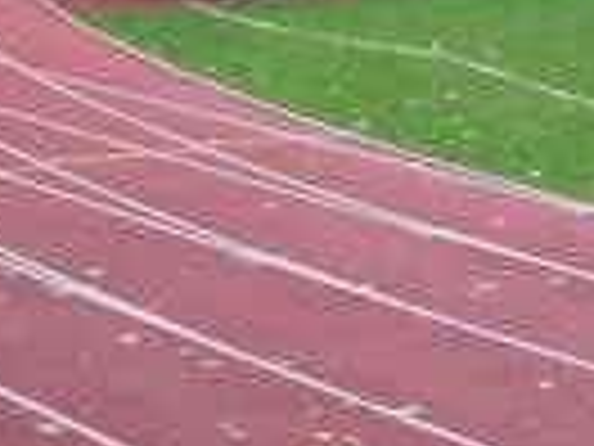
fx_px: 2505
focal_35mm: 146
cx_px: 144
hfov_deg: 13.5
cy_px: -99
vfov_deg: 10.0
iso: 160
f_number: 2.9
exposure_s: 1/100
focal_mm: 7.2
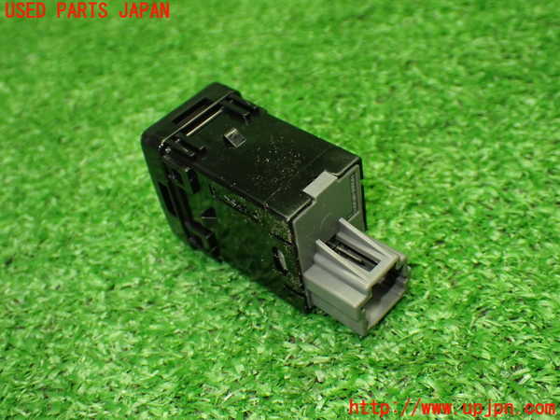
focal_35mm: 44
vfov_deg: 32.9
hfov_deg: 42.9
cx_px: 280
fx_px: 712
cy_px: 210
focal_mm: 7.84
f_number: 2.9
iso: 800
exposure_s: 1/100
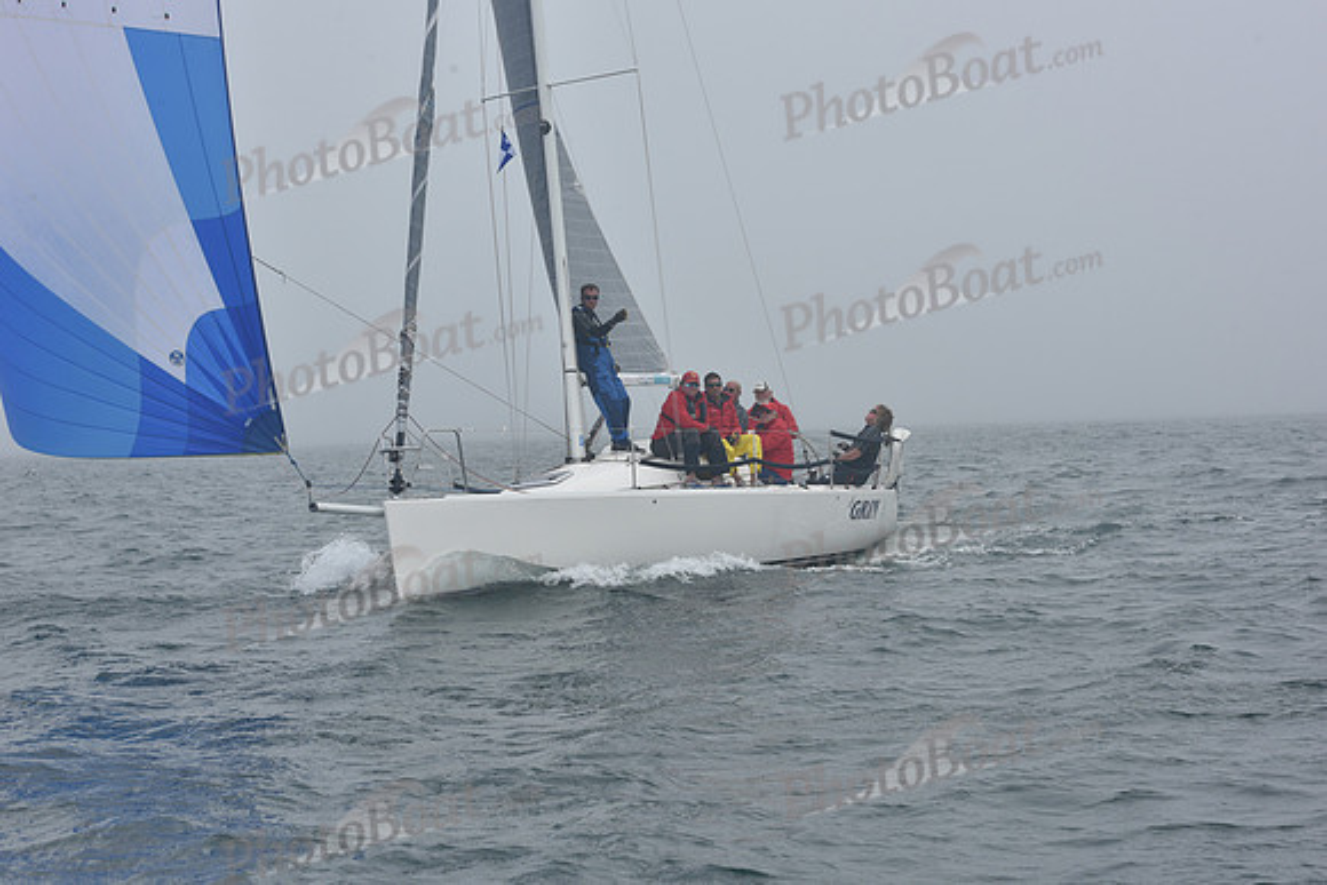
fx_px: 2876
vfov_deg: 17.5
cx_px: 664
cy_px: 442
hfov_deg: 26.0
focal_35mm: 78
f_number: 10
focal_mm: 78
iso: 250
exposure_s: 1/800
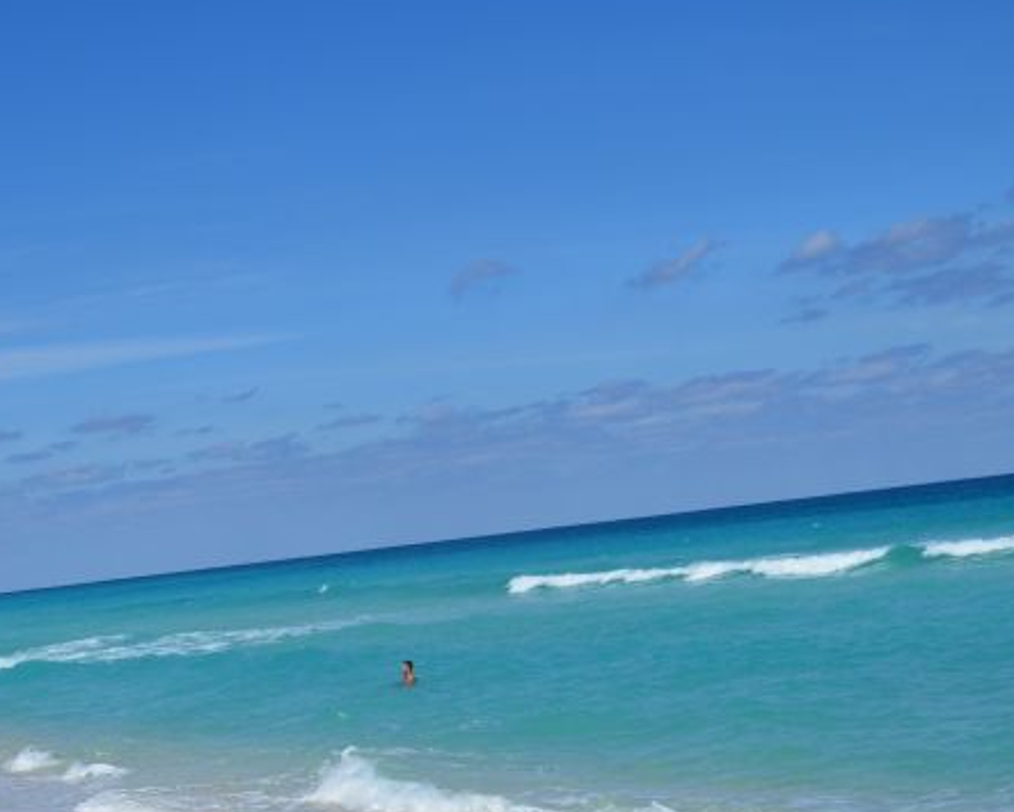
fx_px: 2132
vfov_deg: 21.5
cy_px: 572
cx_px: 304
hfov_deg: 26.5
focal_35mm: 71
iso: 100
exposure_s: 1/160
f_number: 11
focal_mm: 28
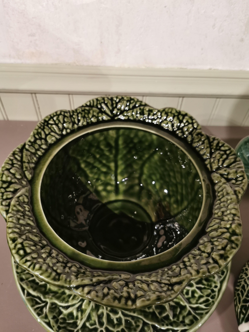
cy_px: 166
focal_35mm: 27
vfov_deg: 65.3
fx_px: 259
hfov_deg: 51.4
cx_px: 124
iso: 320
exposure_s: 1/33.3
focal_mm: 5.56
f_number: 1.6
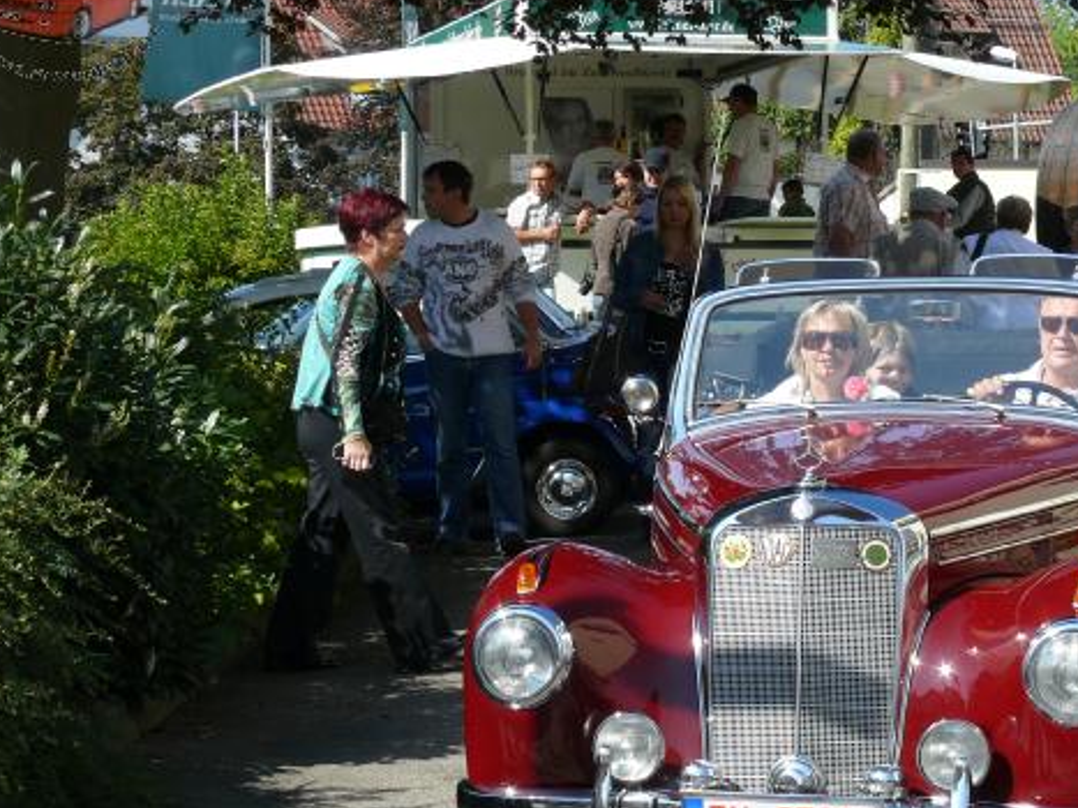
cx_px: 734
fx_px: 4016
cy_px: 495
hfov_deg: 15.3
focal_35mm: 129
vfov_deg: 11.5
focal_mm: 18.1
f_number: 5.6
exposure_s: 1/320
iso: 100
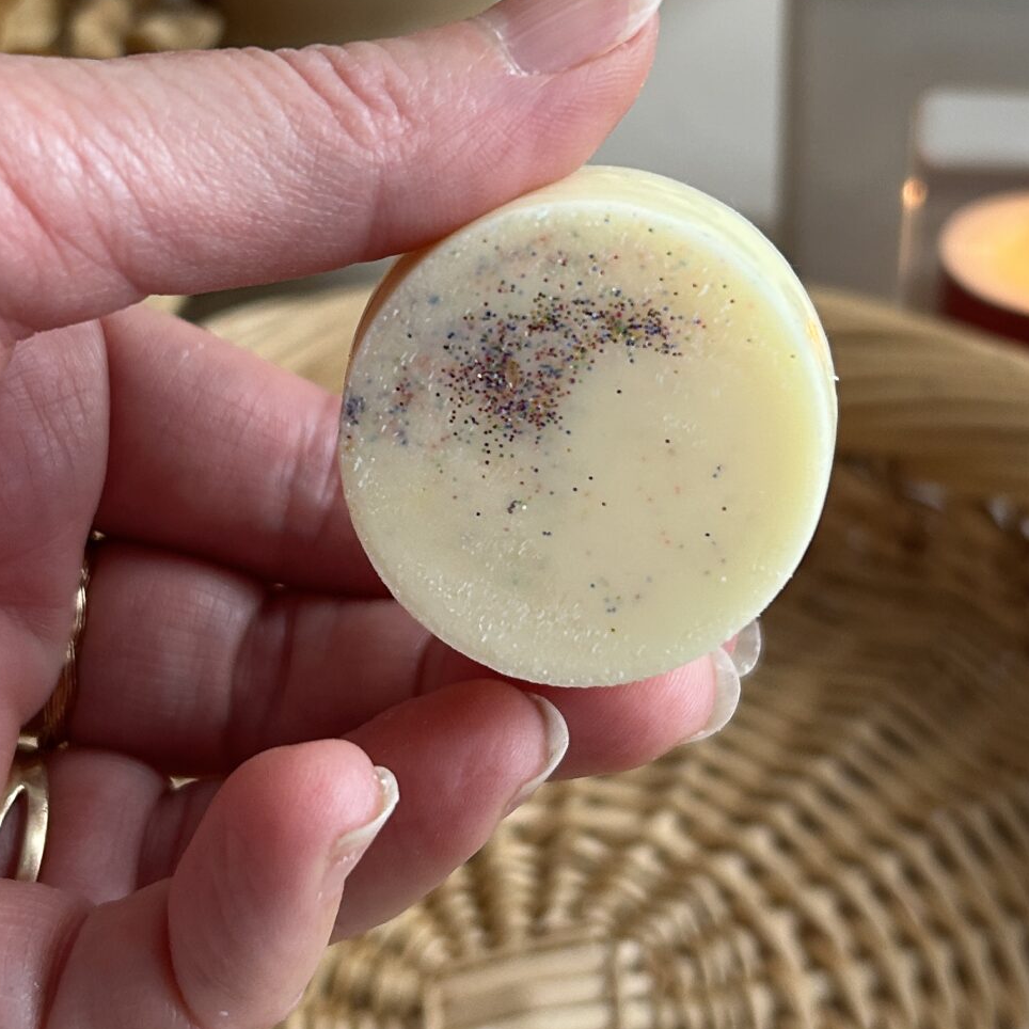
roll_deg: +3.0
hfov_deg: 28.2
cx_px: 486
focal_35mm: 61
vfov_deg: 27.9
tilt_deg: -34.0
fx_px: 2052
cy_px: 327
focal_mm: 5.7
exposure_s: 1/87
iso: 125
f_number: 1.5
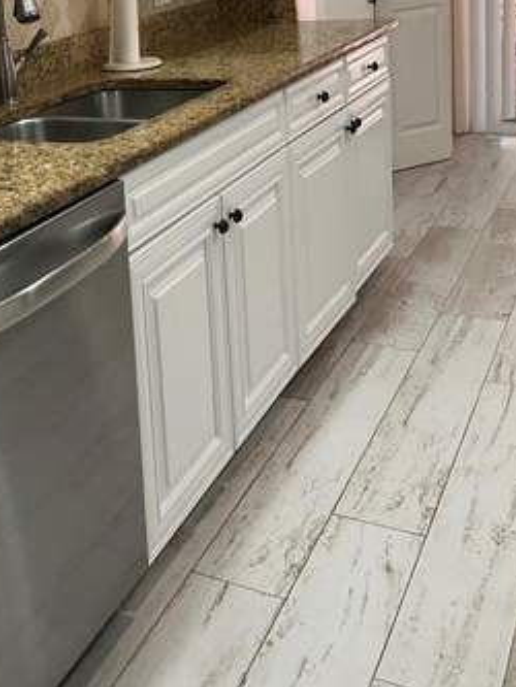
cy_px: 97
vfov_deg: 36.3
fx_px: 993
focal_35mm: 50
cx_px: 68
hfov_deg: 28.2
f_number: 1.5
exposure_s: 1/120
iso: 64
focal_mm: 5.7
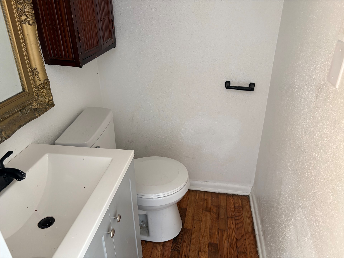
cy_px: 129
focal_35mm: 26
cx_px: 172
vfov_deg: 53.1
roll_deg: +1.4
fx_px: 258
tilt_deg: -27.1
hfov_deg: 67.3
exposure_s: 1/60
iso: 160
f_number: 1.6
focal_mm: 5.96
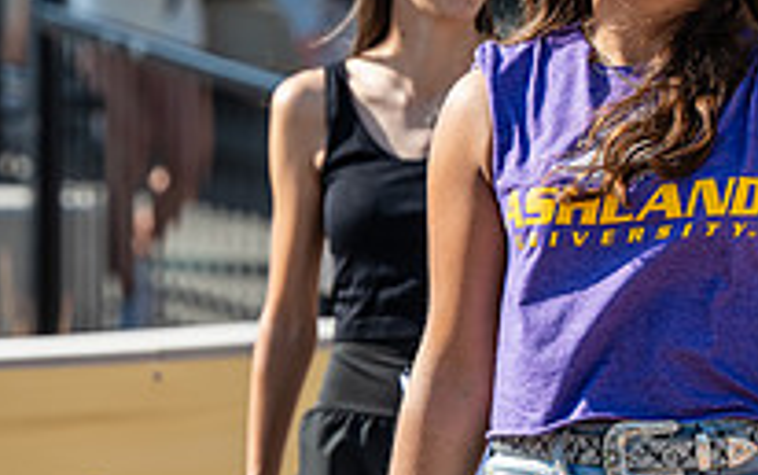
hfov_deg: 5.9
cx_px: 648
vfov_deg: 3.7
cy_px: 83
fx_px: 7400
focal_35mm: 358
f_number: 3.5
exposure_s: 1/640
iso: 80
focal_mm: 125
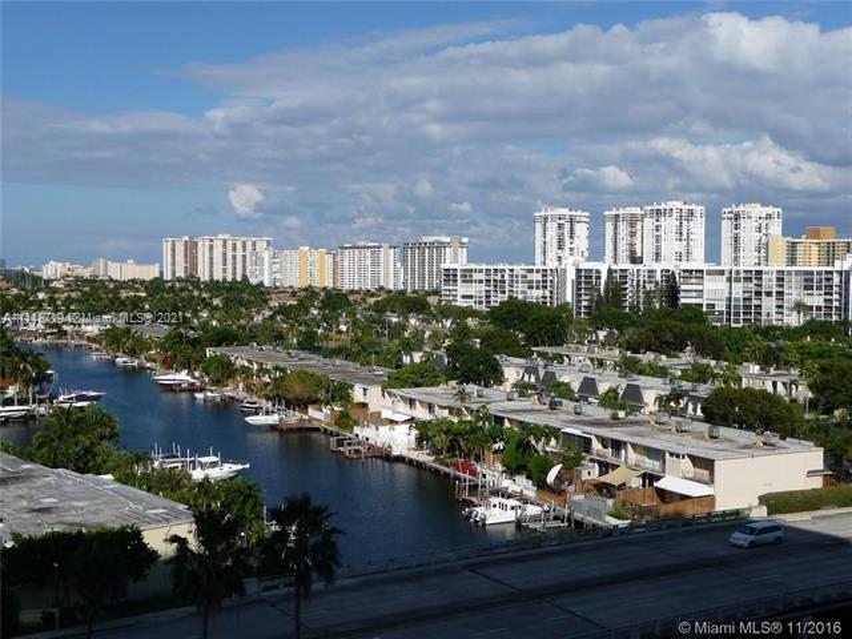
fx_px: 1108
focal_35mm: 45
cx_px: 426
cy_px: 320
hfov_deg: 42.1
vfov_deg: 32.2
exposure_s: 1/320
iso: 100
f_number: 10
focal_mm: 7.6
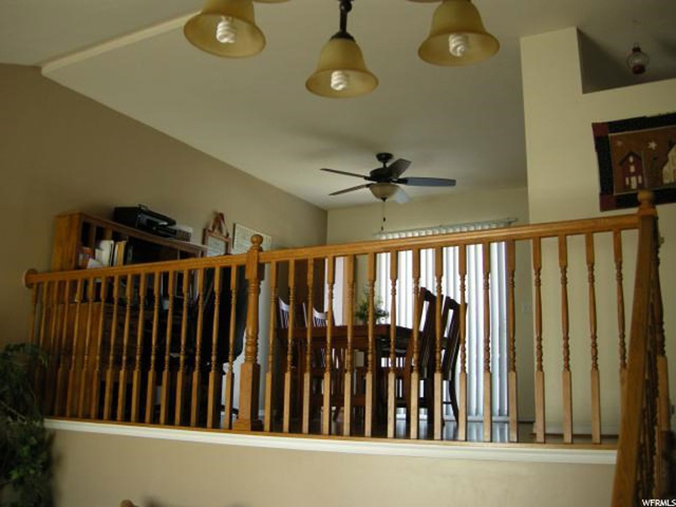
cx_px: 338
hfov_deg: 51.4
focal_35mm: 36
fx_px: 703
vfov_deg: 39.7
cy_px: 254
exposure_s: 1/55.1
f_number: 2.7
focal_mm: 7.5
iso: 120
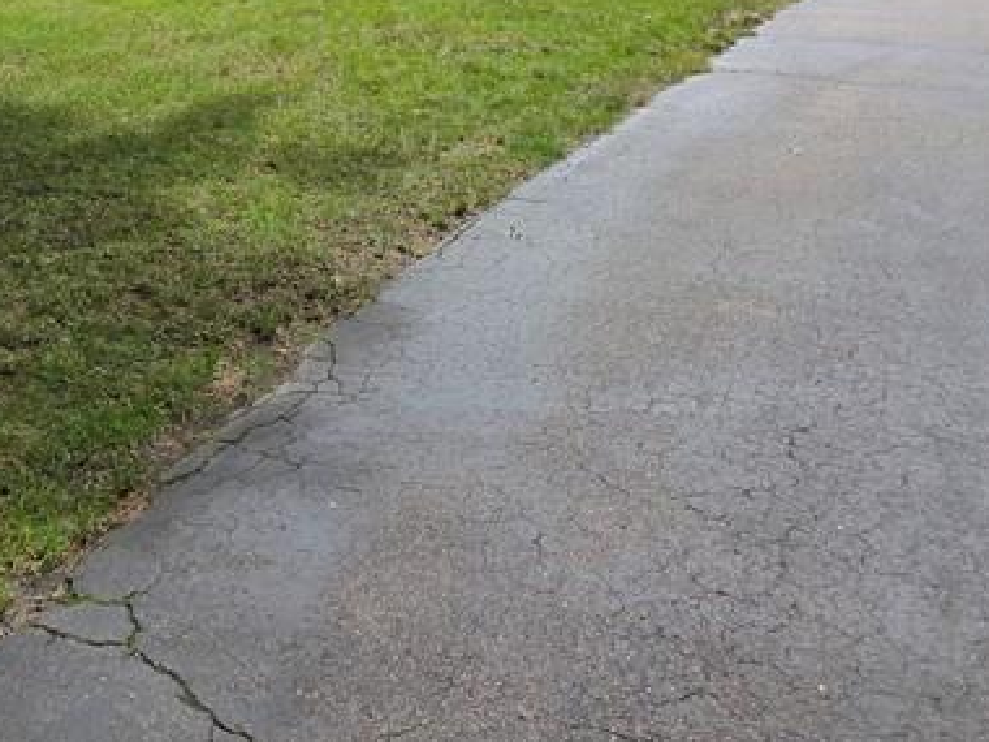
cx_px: 193
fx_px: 1000
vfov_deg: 35.0
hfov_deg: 49.4
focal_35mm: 35
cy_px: -73
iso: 40
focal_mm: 2.2
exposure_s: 1/1347
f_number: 1.9
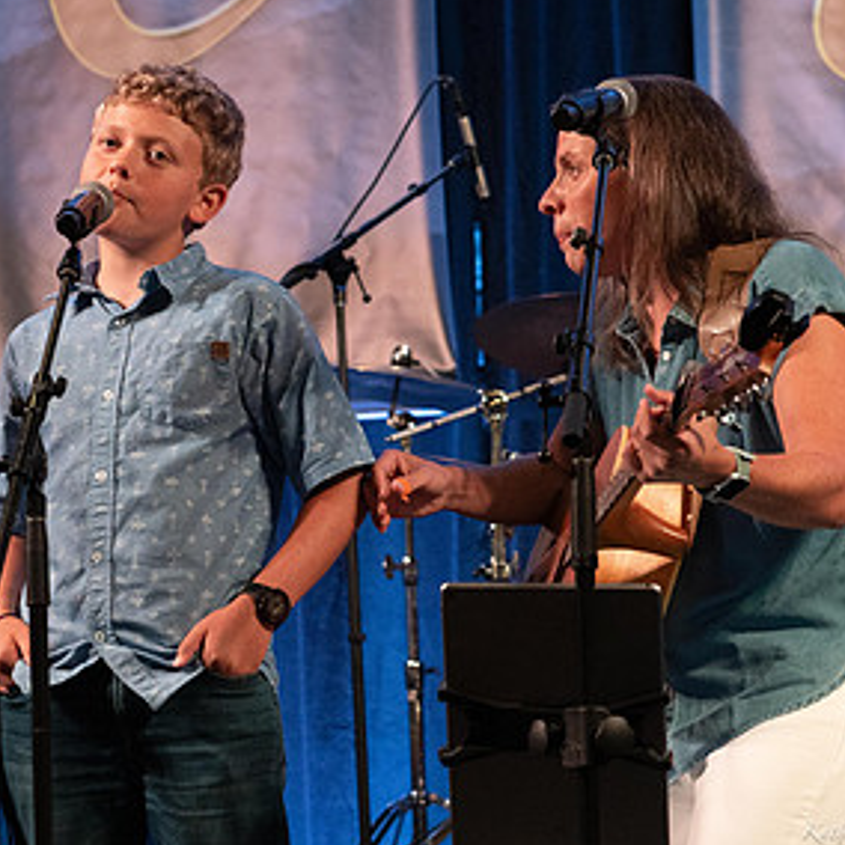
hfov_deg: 11.5
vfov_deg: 11.6
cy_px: 338
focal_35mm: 151
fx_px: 4170
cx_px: 140
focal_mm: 87
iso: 6400
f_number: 5.6
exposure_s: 1/250
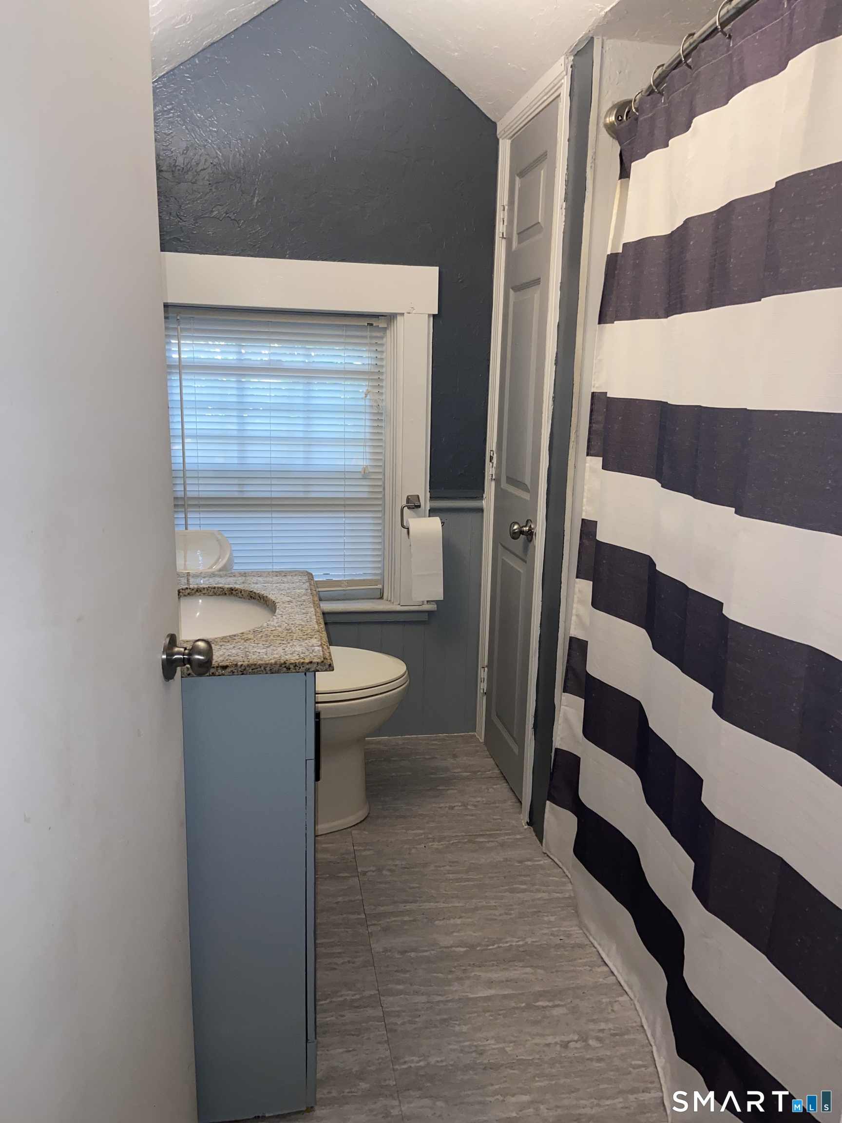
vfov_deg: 67.3
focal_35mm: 26
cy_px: 562
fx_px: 843
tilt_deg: -10.4
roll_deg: -0.7
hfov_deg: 53.1
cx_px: 421
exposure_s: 1/15
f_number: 1.8
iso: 80
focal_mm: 4.25
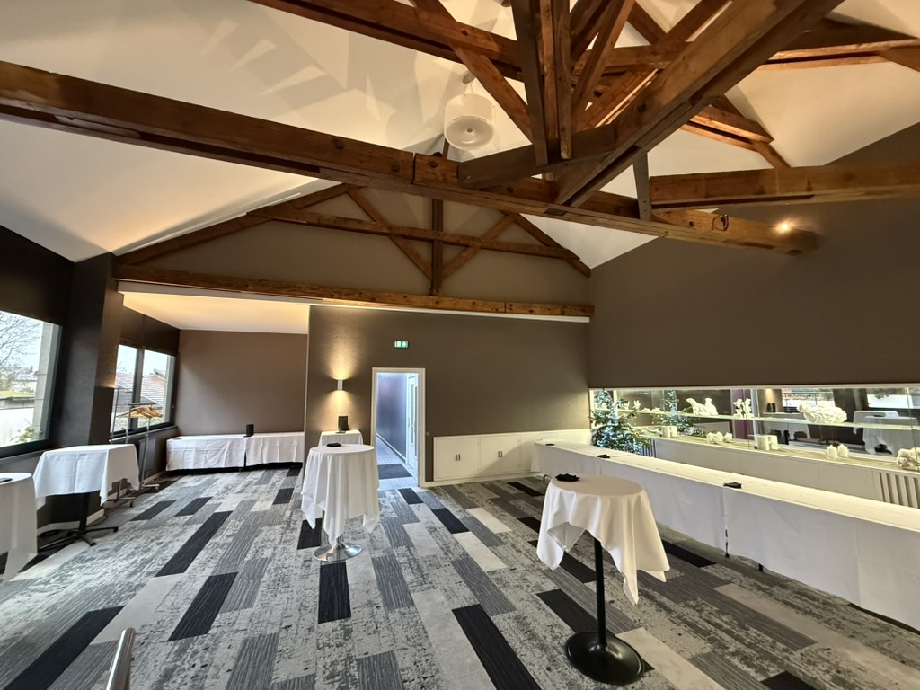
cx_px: 460
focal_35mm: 14
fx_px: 372
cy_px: 345
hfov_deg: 102.1
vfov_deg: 85.7
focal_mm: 2.22
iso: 1000
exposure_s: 1/50
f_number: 2.2
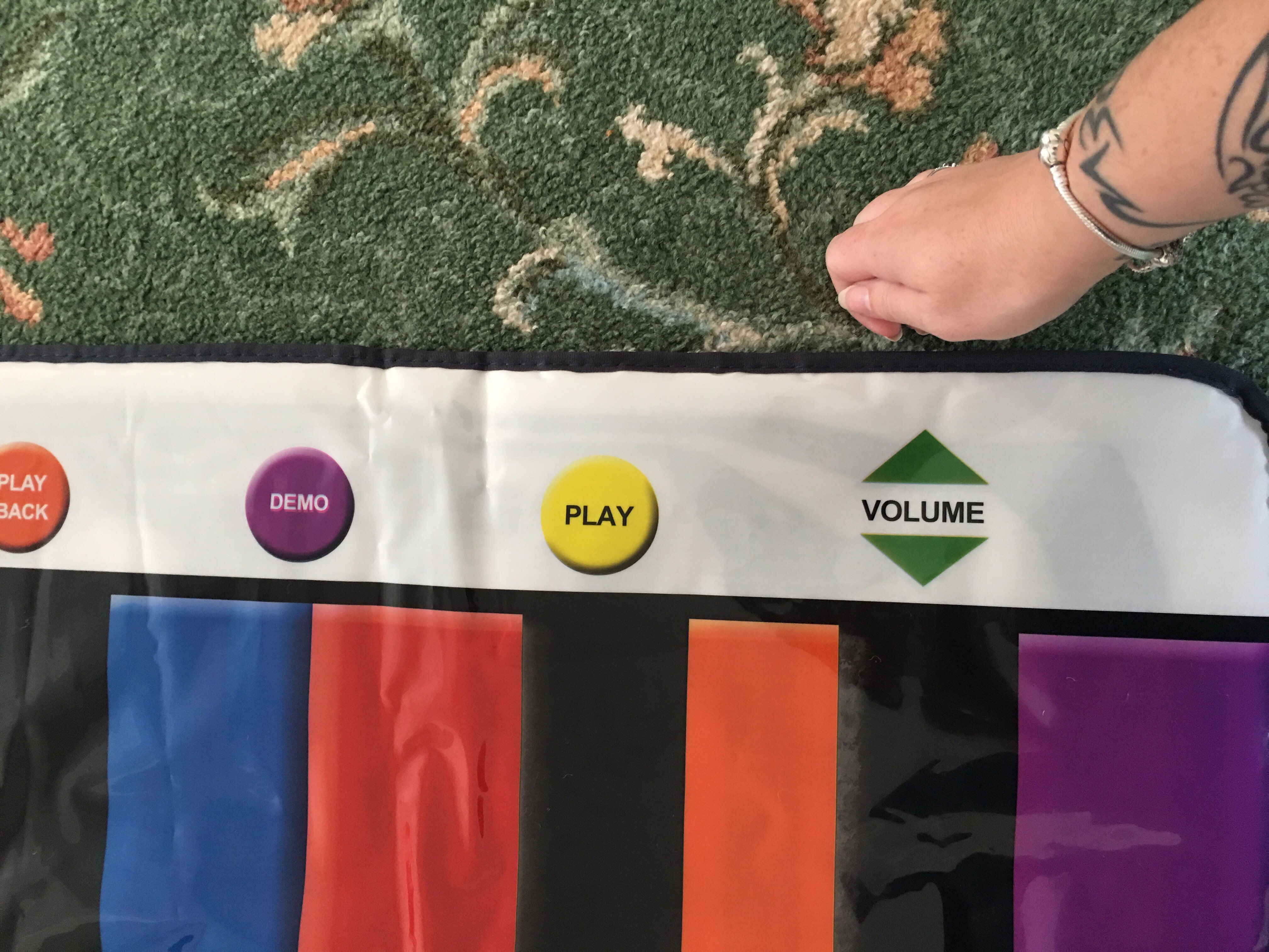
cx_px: 634
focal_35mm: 29
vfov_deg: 48.2
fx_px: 1063
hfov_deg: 61.7
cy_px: 476
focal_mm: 4.15
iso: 80
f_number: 2.2
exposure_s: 1/17
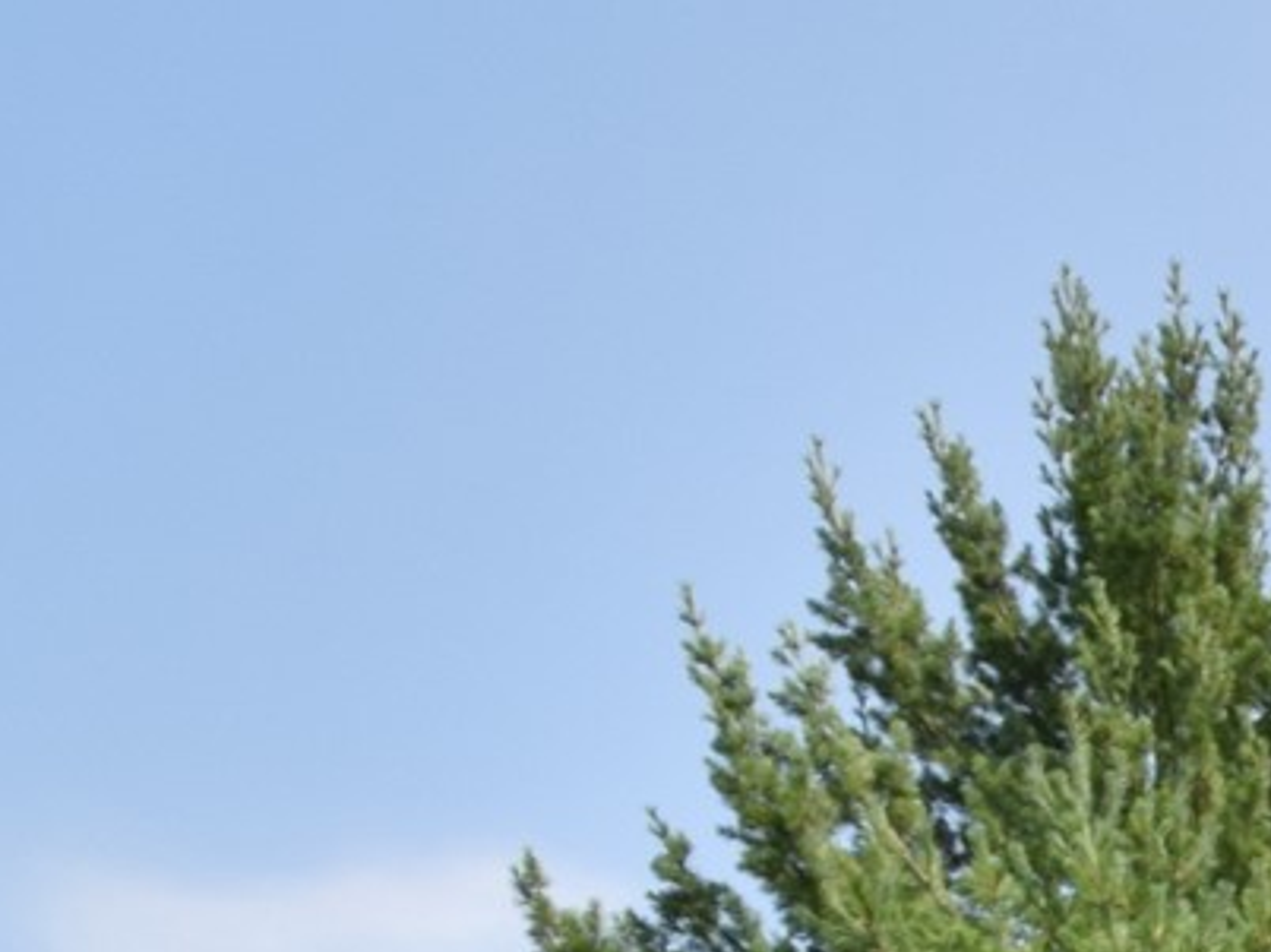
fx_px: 2862
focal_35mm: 78
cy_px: 2084
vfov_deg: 14.5
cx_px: 2561
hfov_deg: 17.6
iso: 320
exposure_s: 1/200
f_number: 18
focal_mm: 10
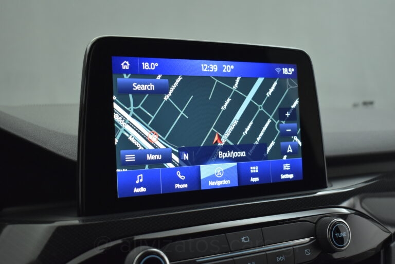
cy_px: 132
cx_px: 198
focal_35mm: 45
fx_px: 494
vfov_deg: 29.9
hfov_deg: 43.6
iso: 1600
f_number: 4.2
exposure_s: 1/100
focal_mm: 30
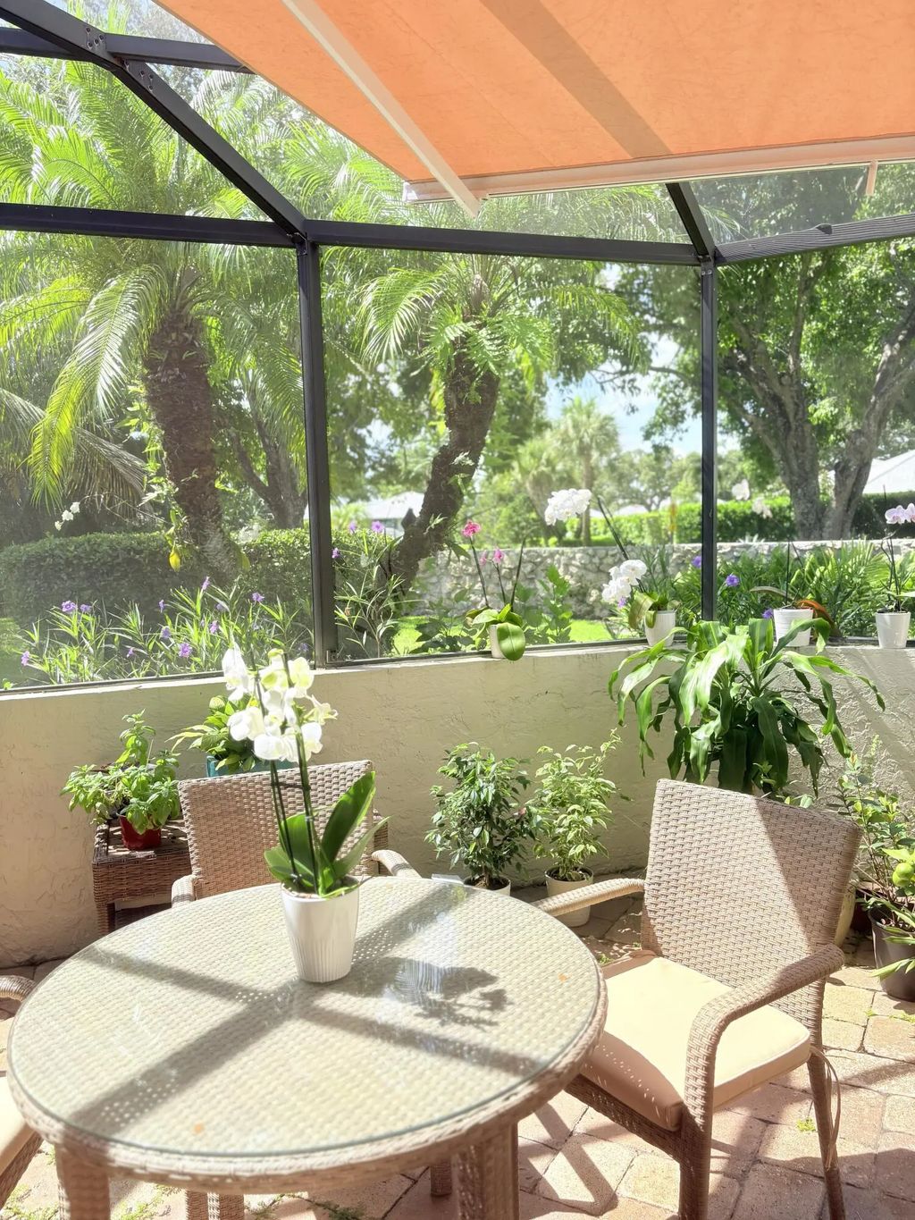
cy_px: 610
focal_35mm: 26
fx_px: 916
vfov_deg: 67.3
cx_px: 458
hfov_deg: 53.1
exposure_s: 1/810
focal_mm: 5.96
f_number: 1.6
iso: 50
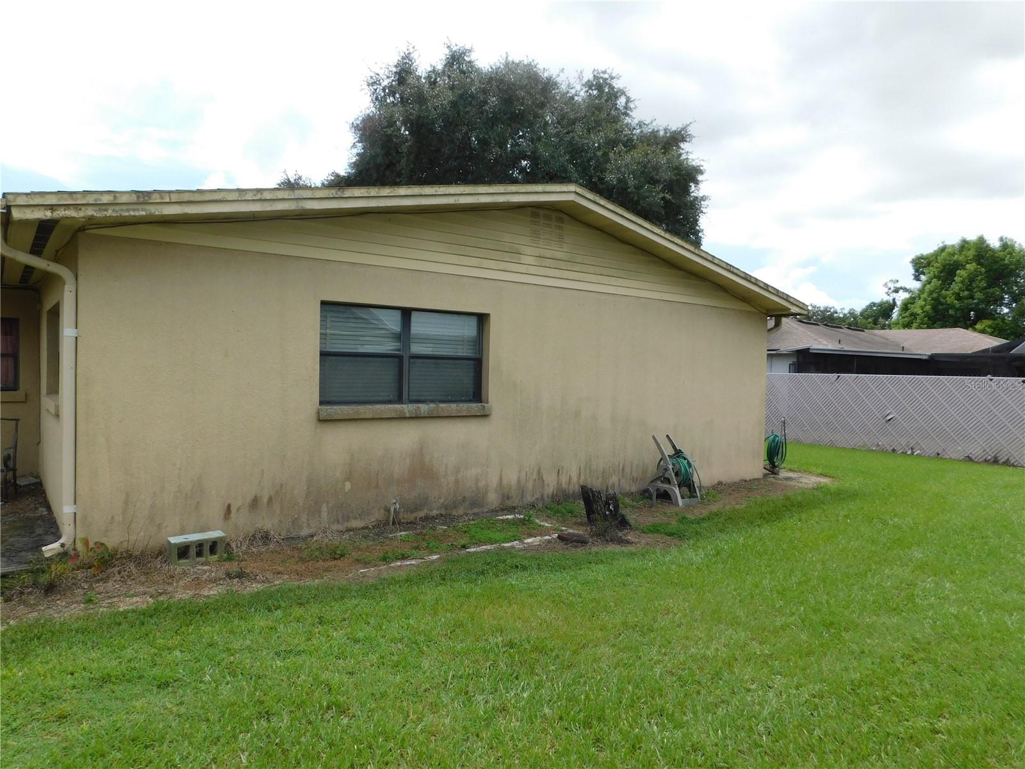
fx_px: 681
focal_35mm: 23
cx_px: 512
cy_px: 384
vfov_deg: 58.9
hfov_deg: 73.9
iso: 125
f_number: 3
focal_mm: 4
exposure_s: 1/1250
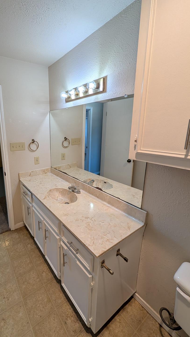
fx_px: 125
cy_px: 157
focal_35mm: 14
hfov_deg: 71.0
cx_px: 56
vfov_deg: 106.7
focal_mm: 2.02
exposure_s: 1/120
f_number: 1.7
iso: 41
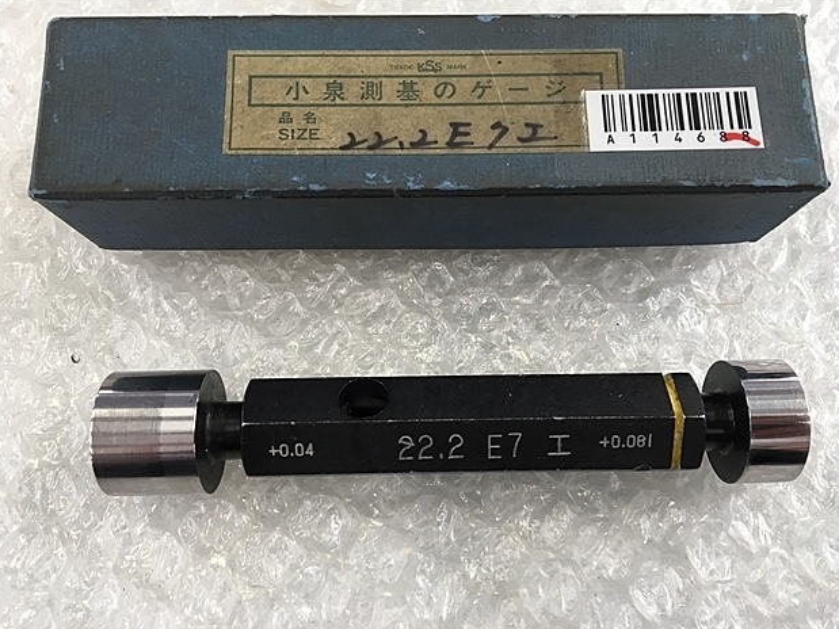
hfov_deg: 60.0
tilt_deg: -73.4
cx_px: 426
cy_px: 319
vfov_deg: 46.8
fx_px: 727
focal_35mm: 30
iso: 32
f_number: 2.2
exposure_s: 1/30
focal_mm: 4.15
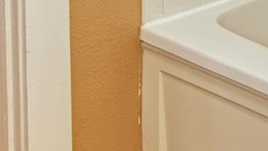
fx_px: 725
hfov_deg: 18.6
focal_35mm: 102
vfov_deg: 10.1
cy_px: -236
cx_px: 397
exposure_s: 1/50
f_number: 4
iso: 500
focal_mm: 20
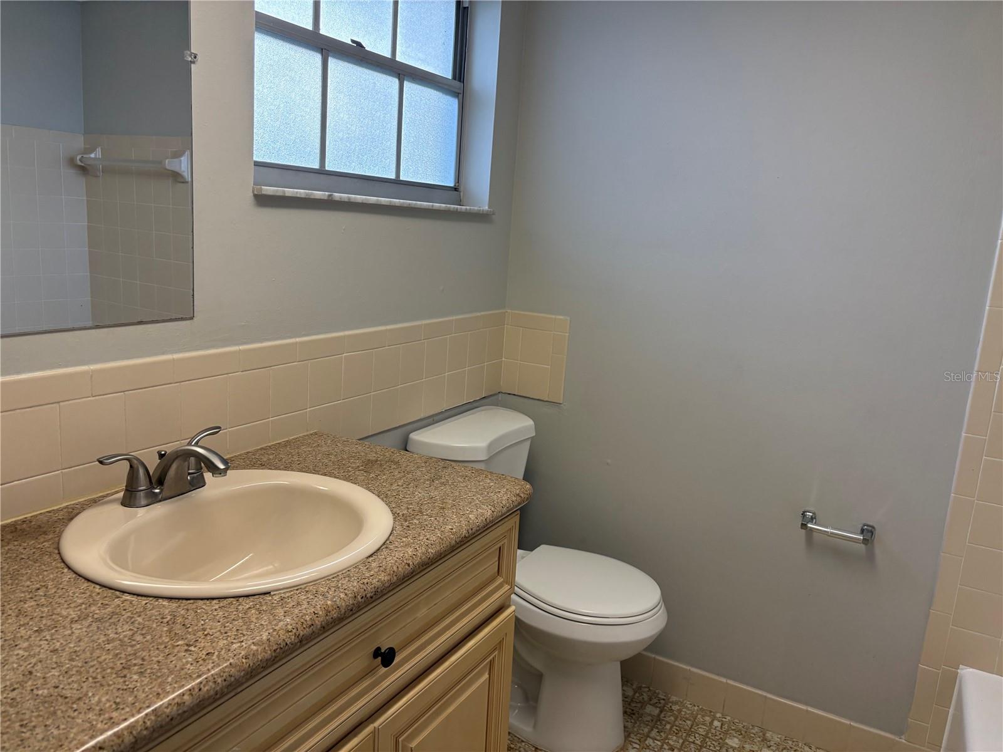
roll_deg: -2.7
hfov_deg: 67.3
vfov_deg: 53.1
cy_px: 376
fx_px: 753
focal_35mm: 26
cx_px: 502
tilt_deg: -11.3
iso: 125
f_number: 1.6
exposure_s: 1/120
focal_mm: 5.96
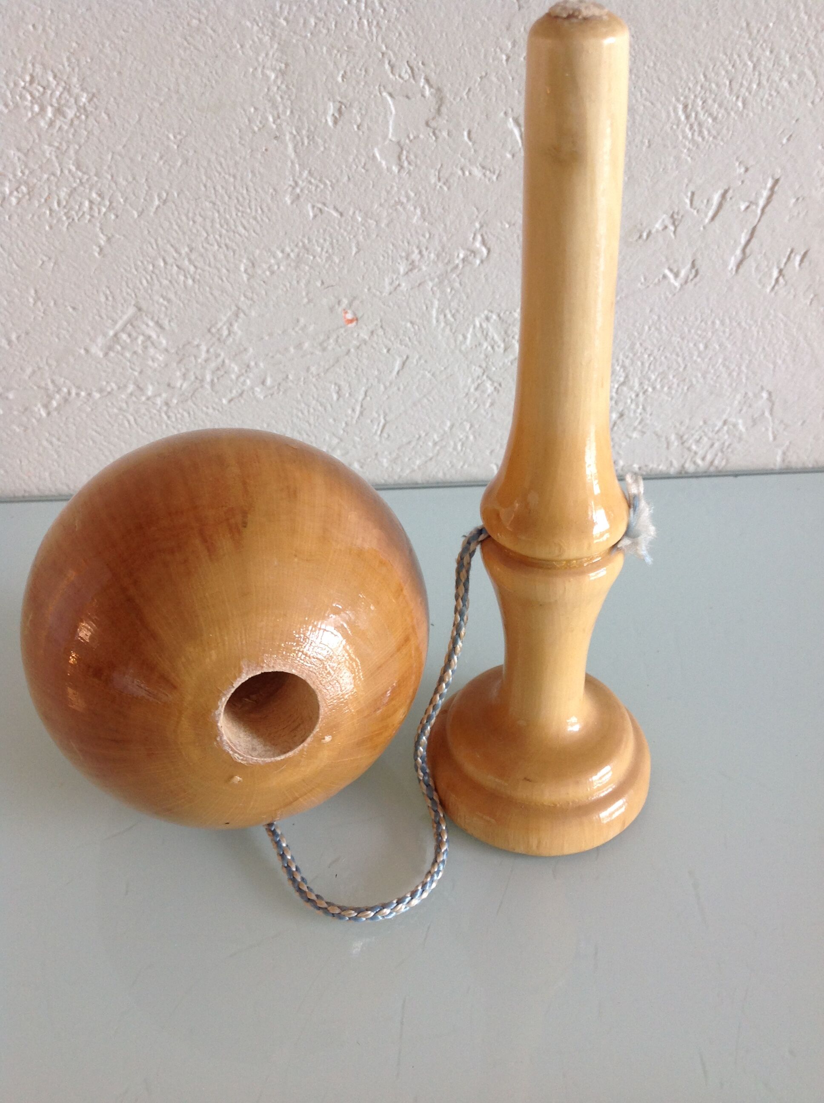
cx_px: 412
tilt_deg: -34.4
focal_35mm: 35
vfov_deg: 52.7
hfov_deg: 40.6
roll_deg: +2.4
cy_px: 552
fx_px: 1114
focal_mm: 4.28
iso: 64
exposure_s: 1/15
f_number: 2.4
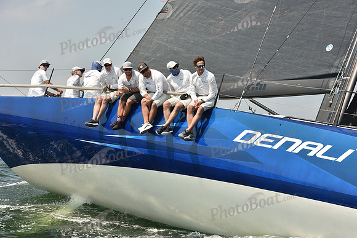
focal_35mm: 98
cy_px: 119
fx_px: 972
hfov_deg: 20.8
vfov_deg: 14.0
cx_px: 178
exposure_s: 1/800
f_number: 9
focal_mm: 98
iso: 250
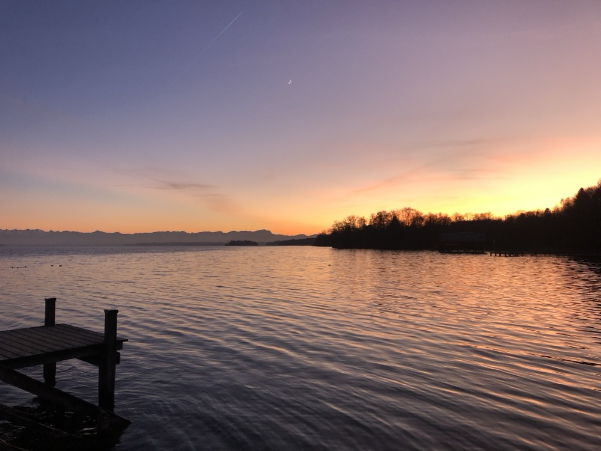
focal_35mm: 28
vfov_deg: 49.7
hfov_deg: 63.4
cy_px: 226
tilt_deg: +5.1
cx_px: 300
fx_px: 486
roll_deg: +2.1
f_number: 1.8
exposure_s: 1/30
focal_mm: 3.99
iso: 25
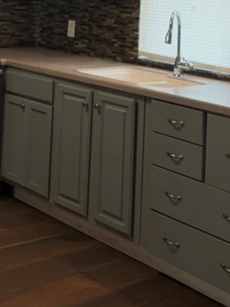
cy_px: -31
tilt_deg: +0.0
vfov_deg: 24.0
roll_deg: -4.4
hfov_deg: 19.4
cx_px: 128
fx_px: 674
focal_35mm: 76
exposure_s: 1/120
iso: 125
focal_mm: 5.96
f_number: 1.6
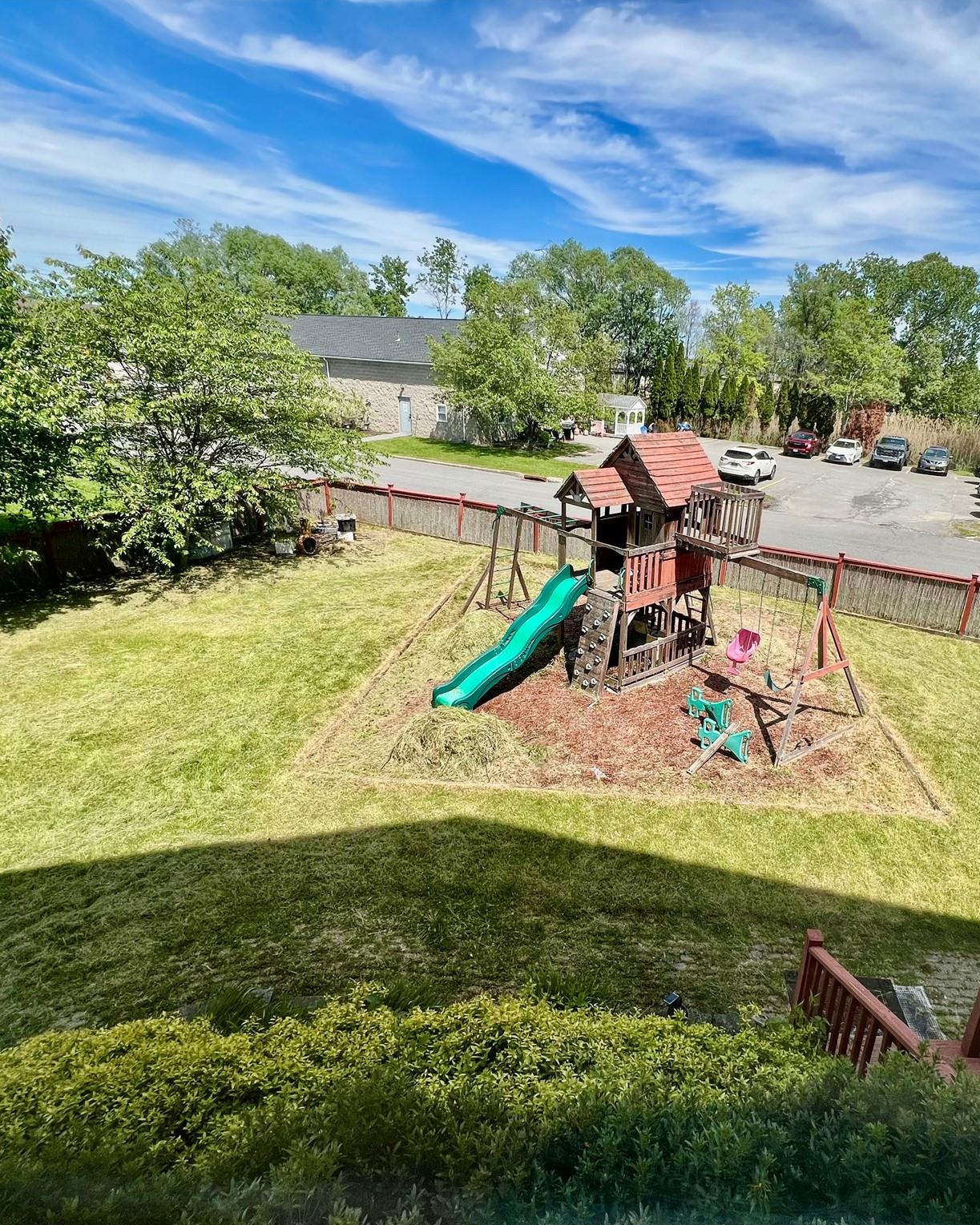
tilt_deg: -21.2
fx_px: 616
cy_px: 614
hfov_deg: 75.3
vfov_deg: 89.6
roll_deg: -3.4
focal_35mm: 17
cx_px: 628
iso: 32
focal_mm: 1.57
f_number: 1.8
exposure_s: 1/960
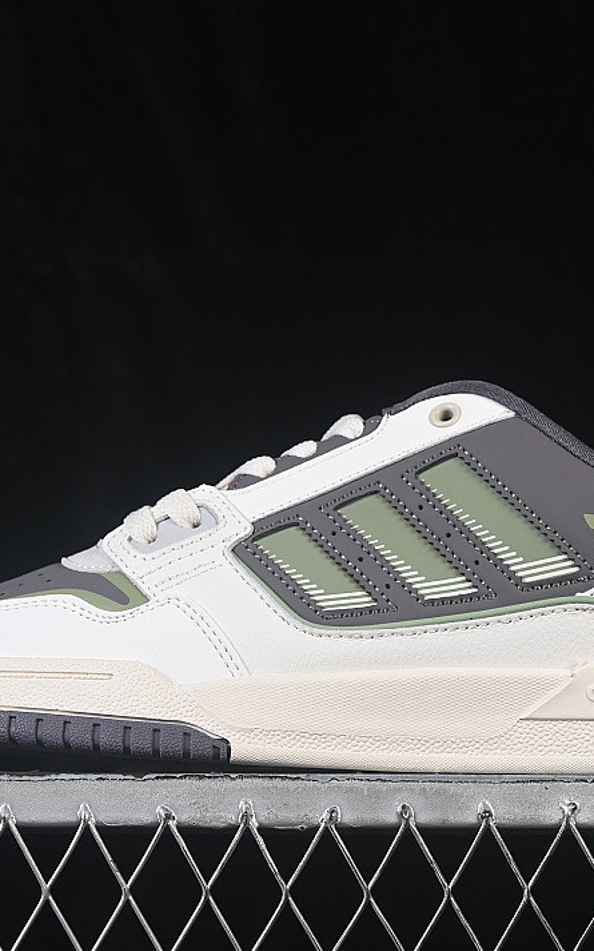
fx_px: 3005
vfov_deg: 18.0
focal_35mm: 116
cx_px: 338
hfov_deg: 11.3
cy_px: 474
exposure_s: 1/80
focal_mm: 50
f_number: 8
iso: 160
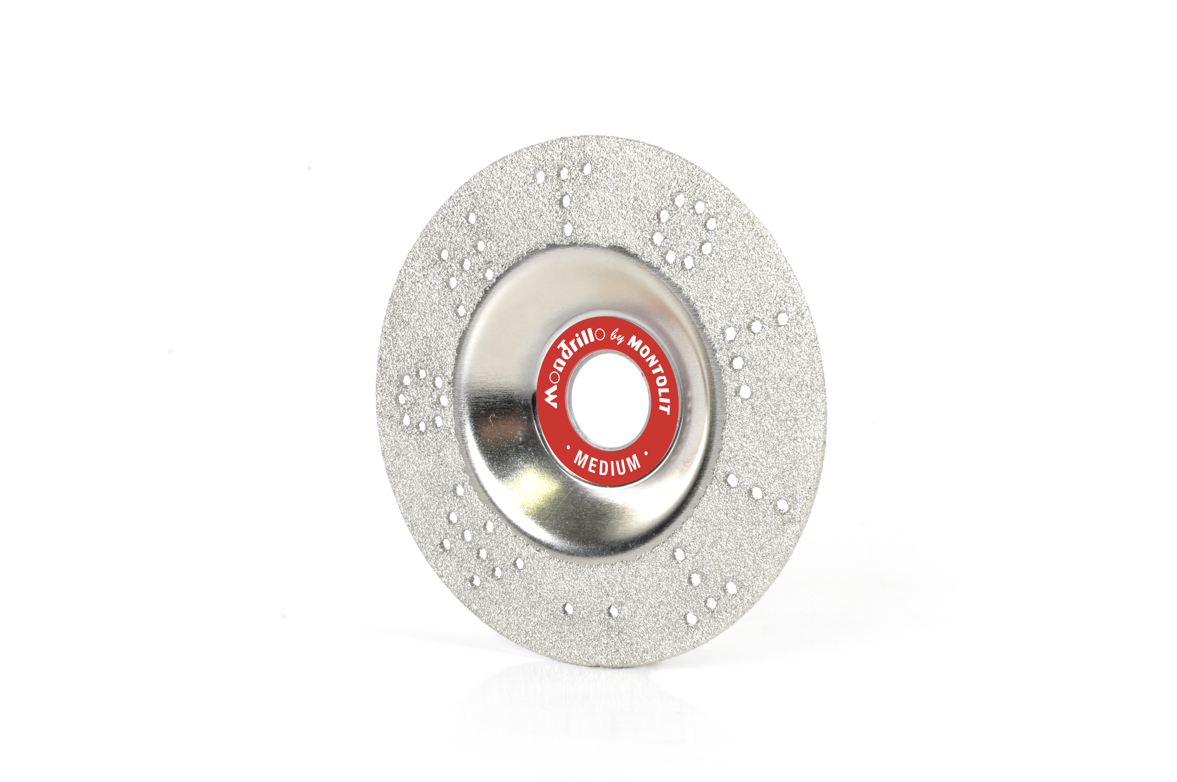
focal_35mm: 52
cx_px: 588
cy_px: 391
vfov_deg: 25.7
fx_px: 1714
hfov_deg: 37.9
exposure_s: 1/4
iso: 200
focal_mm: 35
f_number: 22
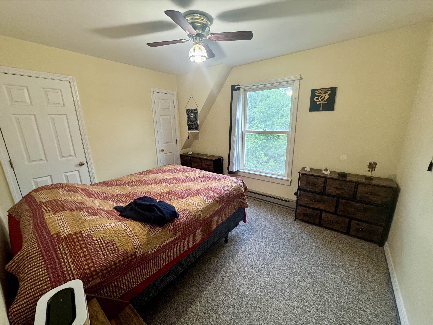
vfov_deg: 85.7
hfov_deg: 102.1
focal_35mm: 14
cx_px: 216
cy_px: 162
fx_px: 175
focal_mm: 2.22
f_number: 2.2
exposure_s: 1/60
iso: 320
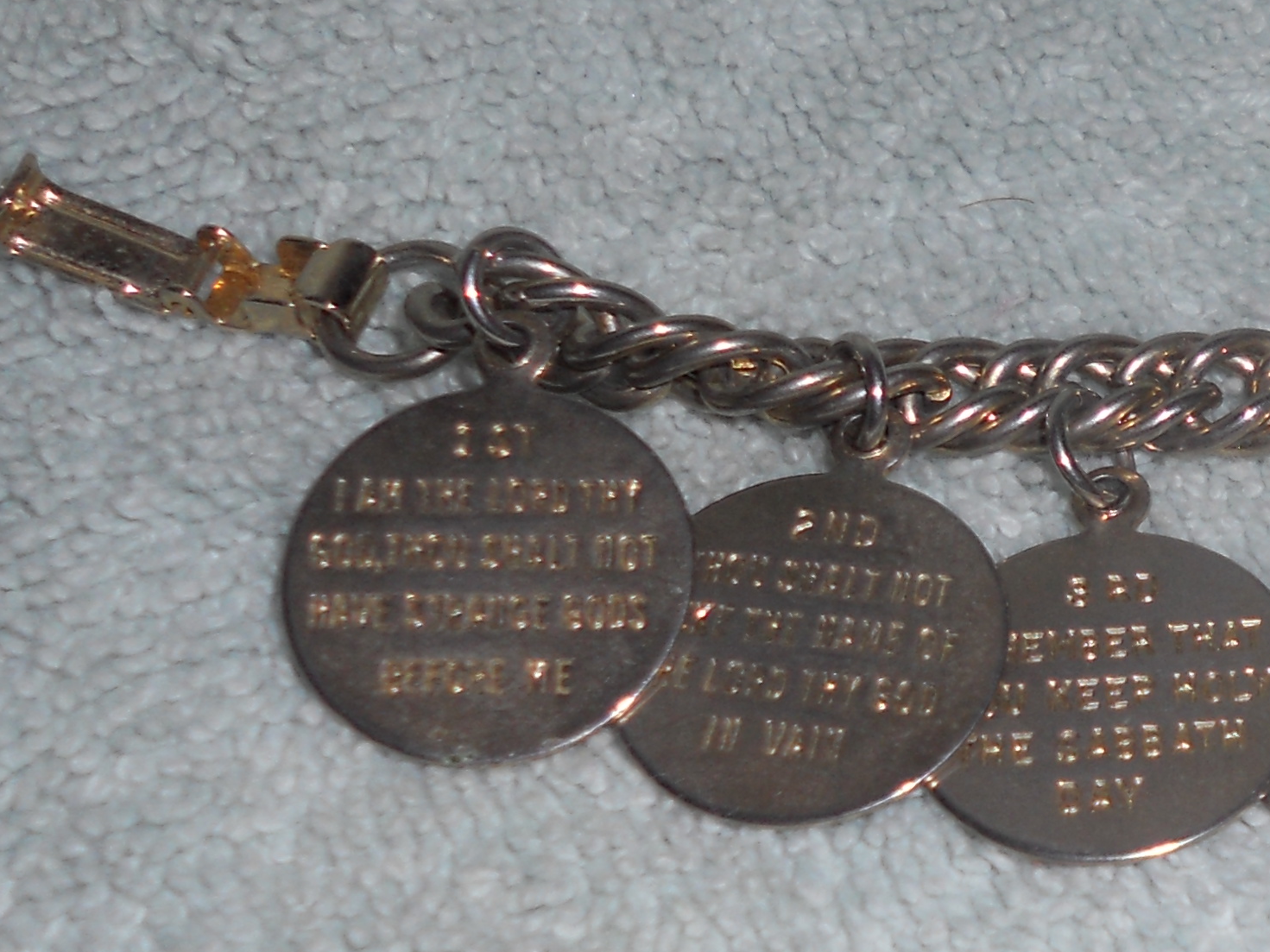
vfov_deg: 16.9
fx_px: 3192
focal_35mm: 87
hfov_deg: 21.2
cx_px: 1463
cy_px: 671
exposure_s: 1/25
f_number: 8.8
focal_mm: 5.8
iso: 80
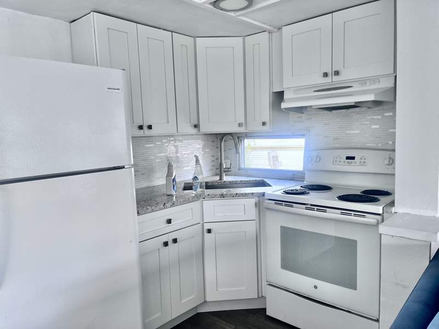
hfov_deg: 67.3
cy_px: 164
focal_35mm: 26
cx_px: 220
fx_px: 330
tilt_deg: -6.0
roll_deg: +3.1
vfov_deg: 53.1
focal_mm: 5.1
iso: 64
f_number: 1.6
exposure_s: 1/121
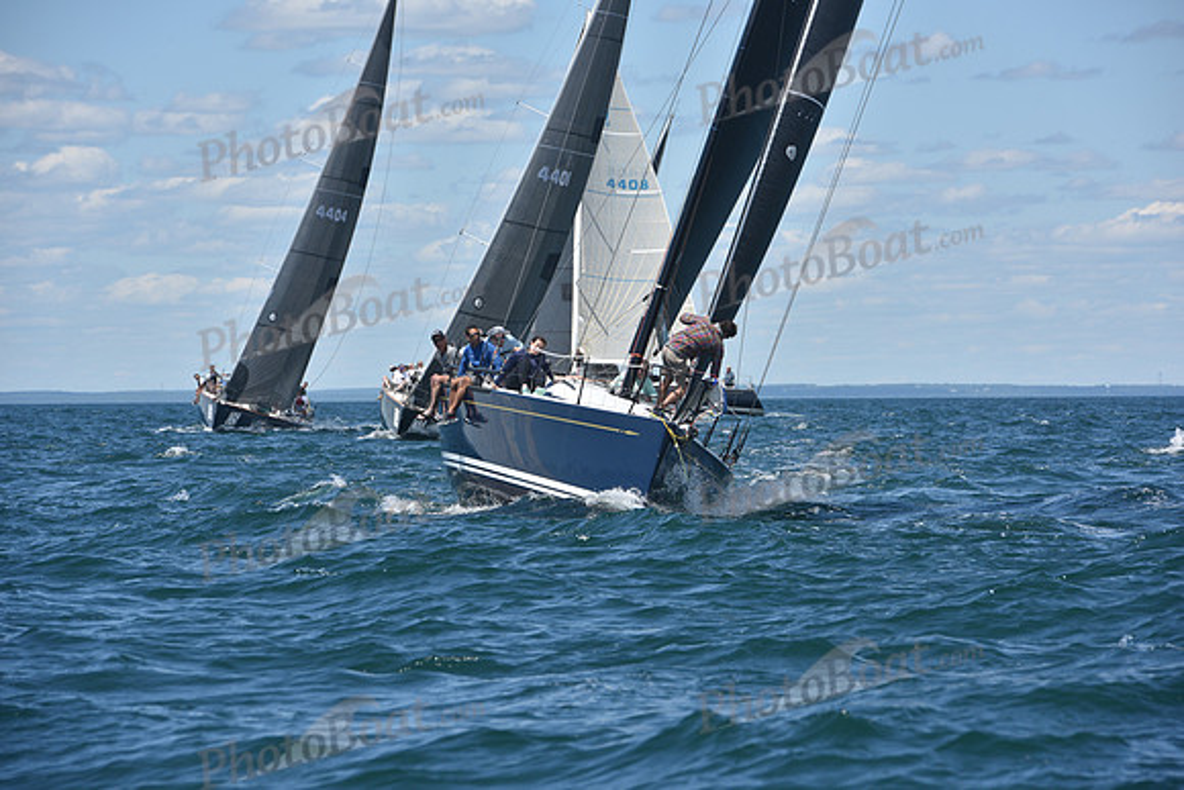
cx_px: 592
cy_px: 395
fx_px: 6579
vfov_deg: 6.9
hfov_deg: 10.3
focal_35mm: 200
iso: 250
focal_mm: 200
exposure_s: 1/800
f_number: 10
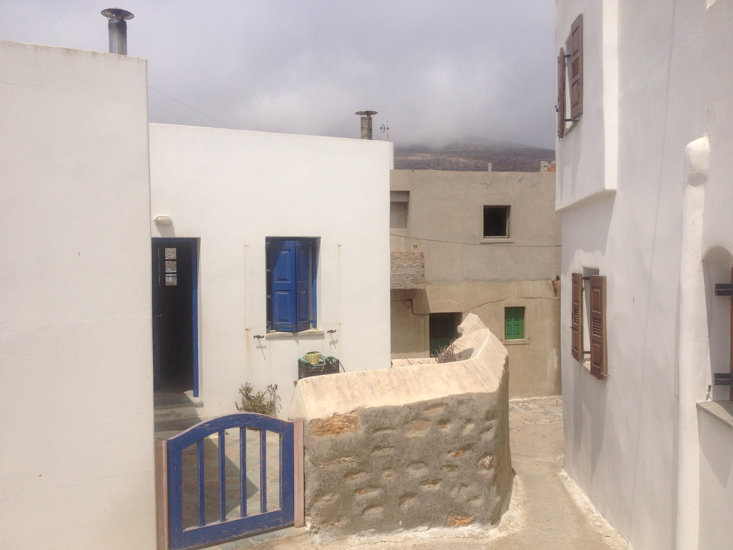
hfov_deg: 52.6
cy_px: 275
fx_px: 741
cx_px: 366
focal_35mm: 35
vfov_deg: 40.7
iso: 50
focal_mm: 4.28
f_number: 2.4
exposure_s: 1/4608
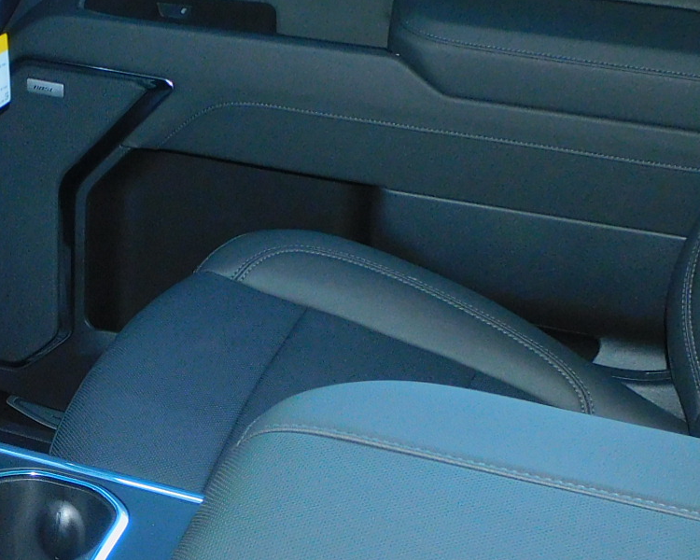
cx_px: -9
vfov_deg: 21.1
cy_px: 508
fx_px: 1471
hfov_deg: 25.4
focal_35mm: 71
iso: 220
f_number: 3.3
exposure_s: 1/30
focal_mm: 4.3
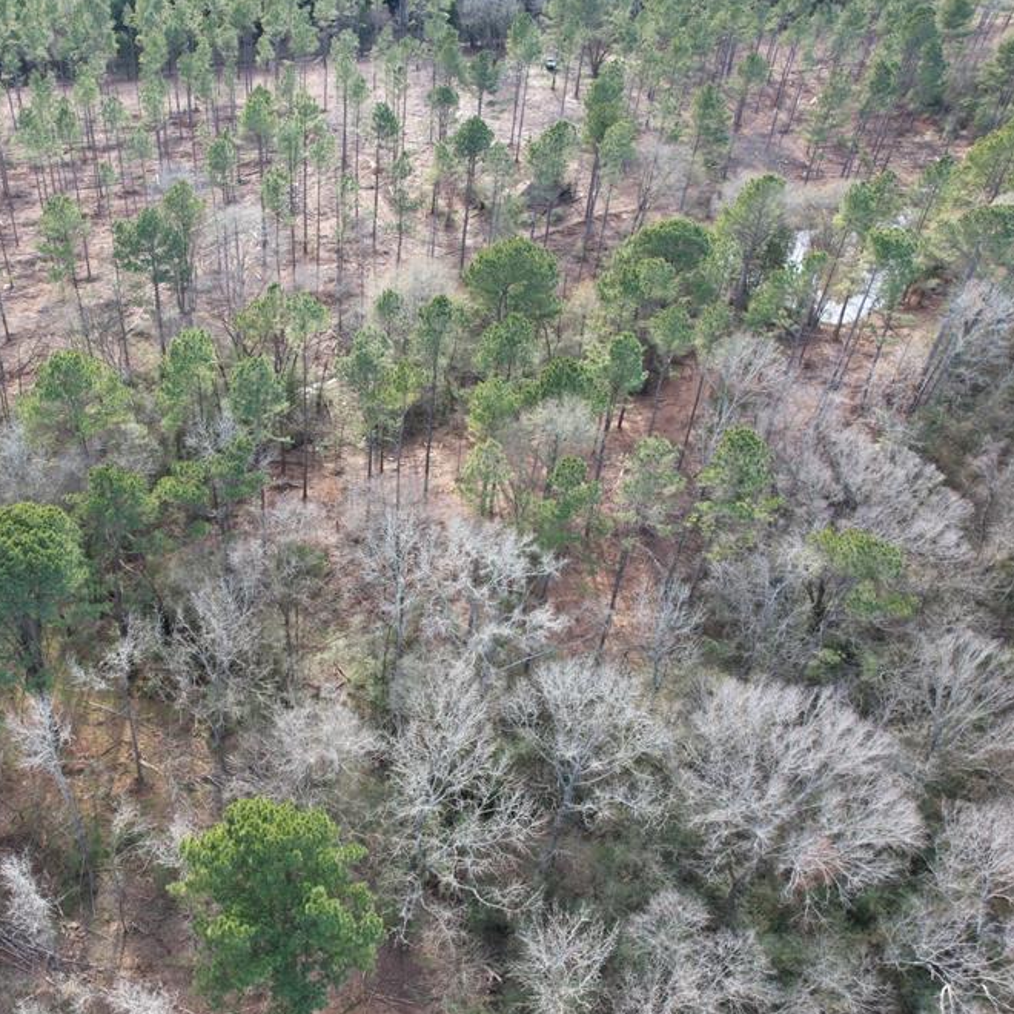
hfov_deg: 54.1
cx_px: 310
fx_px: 961
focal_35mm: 29
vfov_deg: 55.6
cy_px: 512
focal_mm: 8.38
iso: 100
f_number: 2.8
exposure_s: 1/160
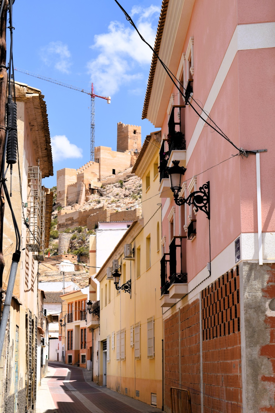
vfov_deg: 24.6
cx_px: 138
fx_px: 946
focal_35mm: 82
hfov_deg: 16.5
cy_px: 206
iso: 200
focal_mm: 55
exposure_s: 1/400
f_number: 10
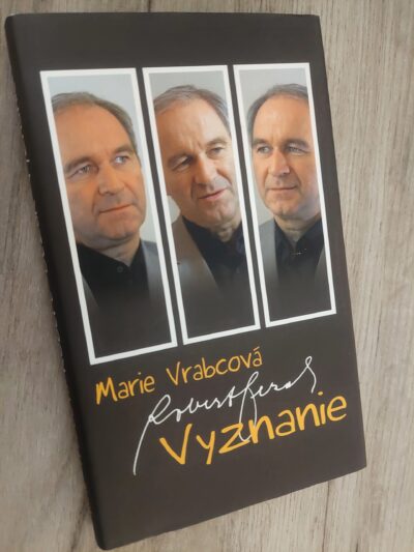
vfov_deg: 71.6
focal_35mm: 24
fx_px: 383
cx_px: 207
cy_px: 276
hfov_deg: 56.8
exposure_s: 1/25
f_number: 1.8
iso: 400
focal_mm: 5.23
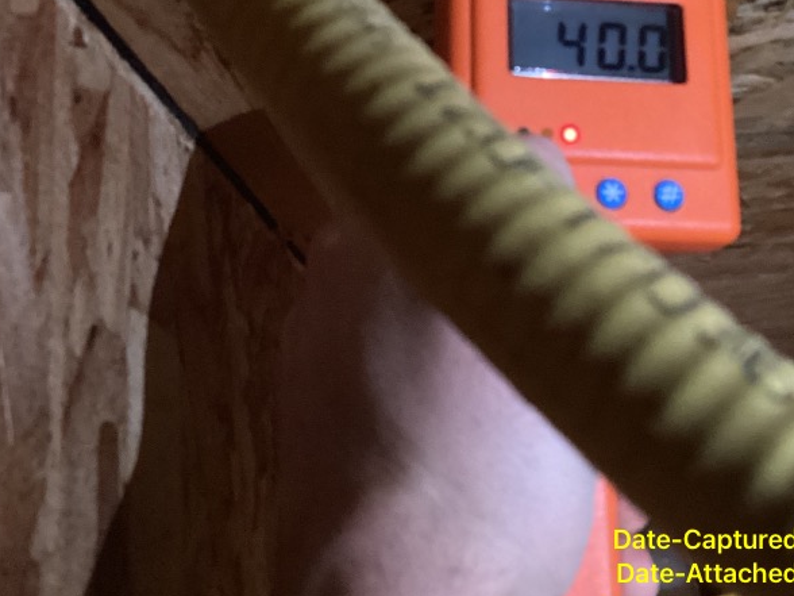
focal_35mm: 54
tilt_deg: +25.7
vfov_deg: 26.3
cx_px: 428
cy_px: 82
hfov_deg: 35.5
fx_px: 1239
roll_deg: +6.1
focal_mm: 3.3
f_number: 2.4
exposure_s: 1/60
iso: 200
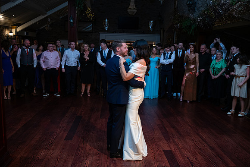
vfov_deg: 41.1
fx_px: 222
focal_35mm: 32
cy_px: 84
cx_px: 125
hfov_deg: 58.7
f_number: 3.5
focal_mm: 32
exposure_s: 1/160
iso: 640
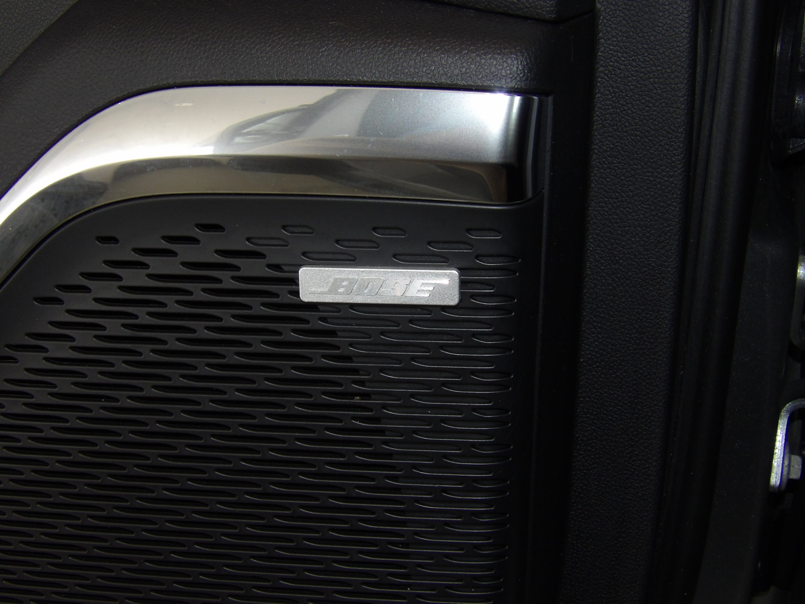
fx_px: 1070
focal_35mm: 46
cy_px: 302
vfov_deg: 31.5
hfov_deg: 41.2
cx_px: 402
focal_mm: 8.2
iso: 200
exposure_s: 1/33
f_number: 3.8
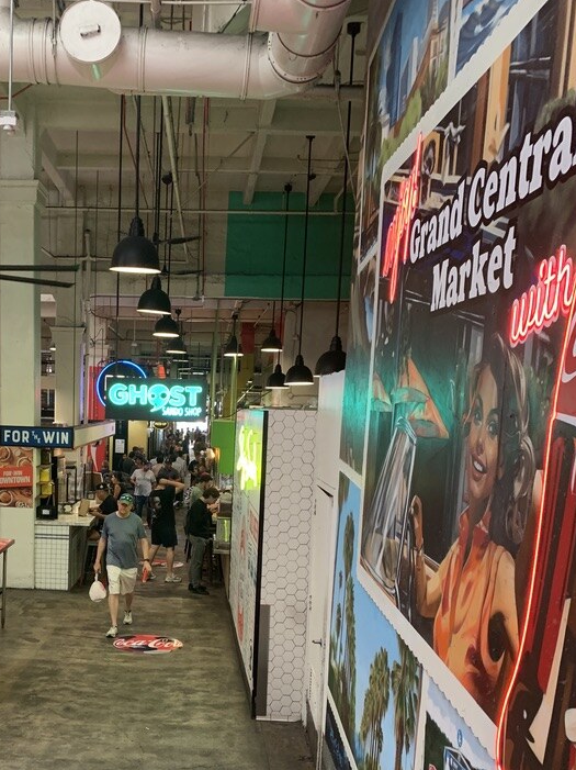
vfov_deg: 48.0
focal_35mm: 38
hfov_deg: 37.0
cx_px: 158
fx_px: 844
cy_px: 525
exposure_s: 1/60
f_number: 1.8
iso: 160
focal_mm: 4.25
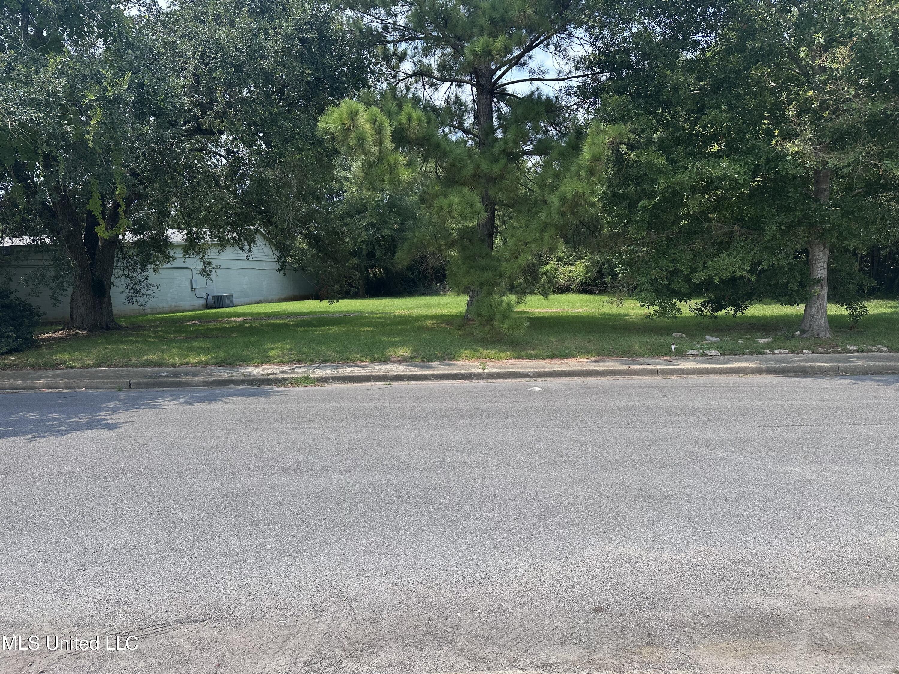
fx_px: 623
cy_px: 337
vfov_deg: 56.8
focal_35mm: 24
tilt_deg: -4.9
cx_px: 450
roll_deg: +1.1
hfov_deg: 71.6
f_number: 1.78
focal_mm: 6.86
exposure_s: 1/3597
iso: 80
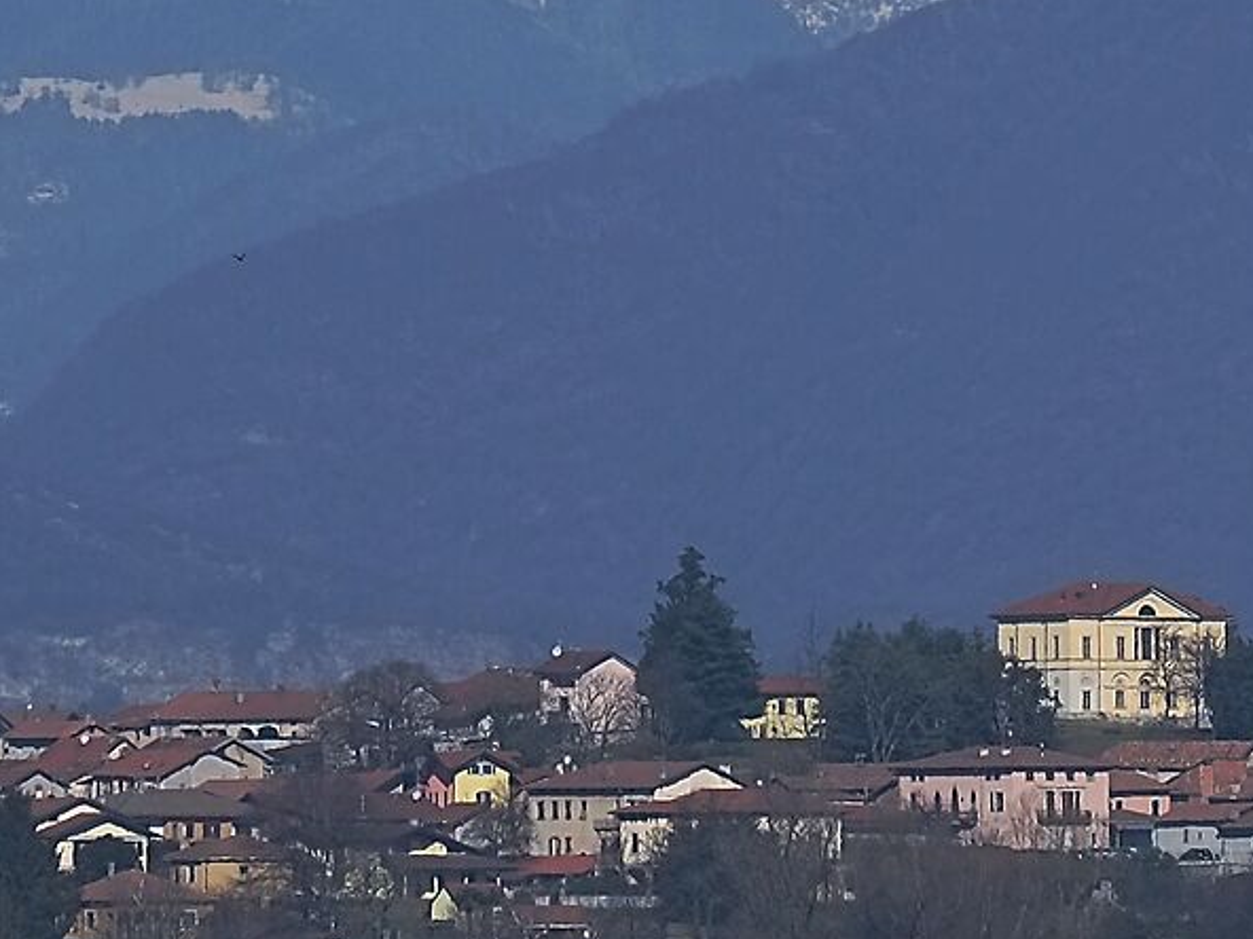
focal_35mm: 749
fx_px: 27112
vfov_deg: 2.0
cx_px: 468
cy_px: 17
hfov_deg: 2.6
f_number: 11
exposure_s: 1/320
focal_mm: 127.9
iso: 200
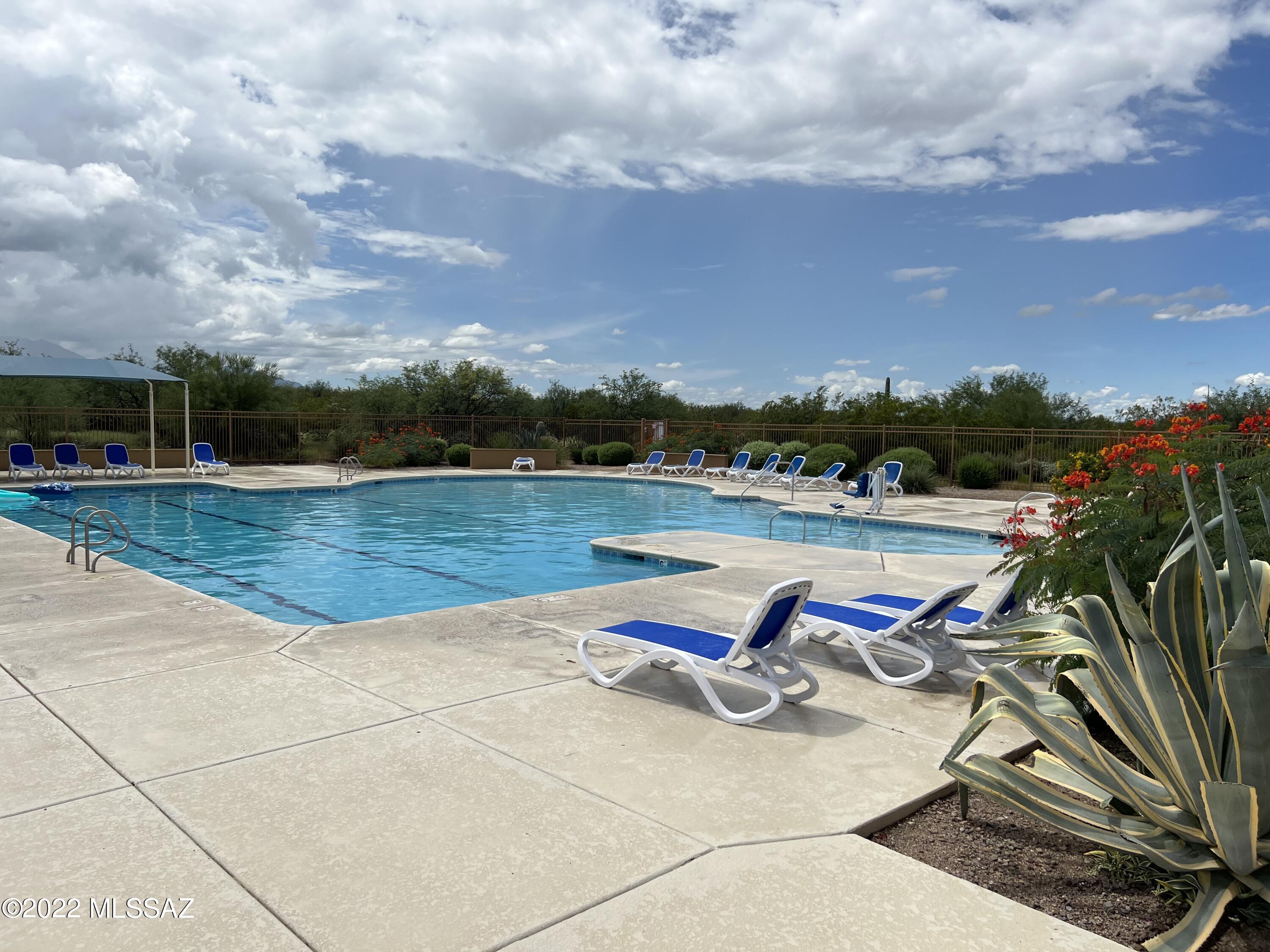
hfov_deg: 67.3
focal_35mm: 26
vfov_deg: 53.1
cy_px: 476
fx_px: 954
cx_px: 635
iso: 50
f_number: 1.5
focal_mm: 5.7
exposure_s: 1/9434
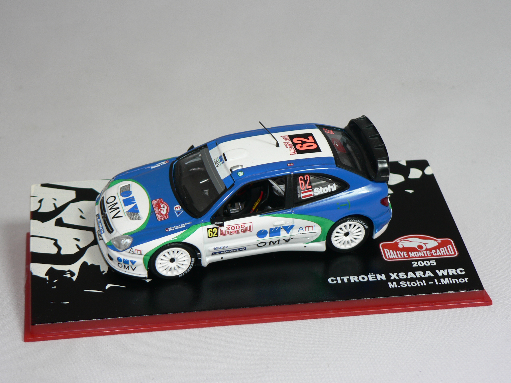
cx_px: 256
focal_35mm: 89
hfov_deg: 22.0
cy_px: 192
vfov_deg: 16.6
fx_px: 1314
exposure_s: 1/60
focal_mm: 14.9
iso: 80
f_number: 3.2
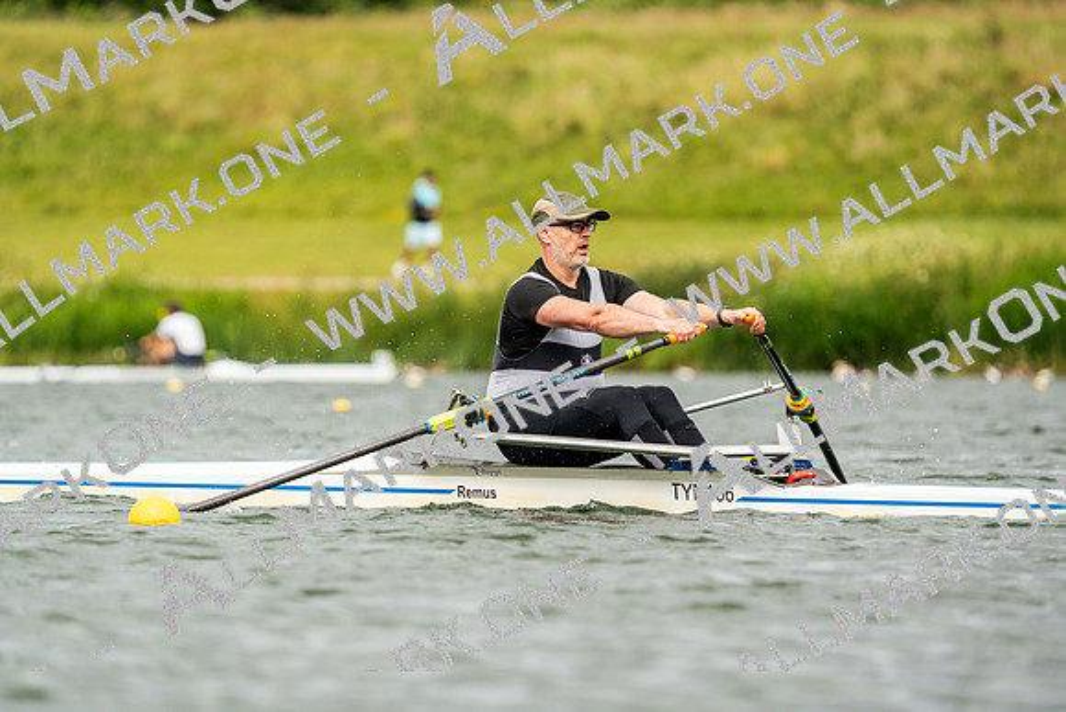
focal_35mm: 433
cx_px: 533
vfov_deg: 3.2
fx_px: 12824
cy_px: 356
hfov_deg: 4.8
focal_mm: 433
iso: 500
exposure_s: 1/2000
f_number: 6.3
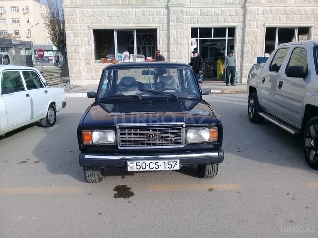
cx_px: 159
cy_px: 119
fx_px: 285
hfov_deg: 58.4
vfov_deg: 45.4
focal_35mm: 31
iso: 50
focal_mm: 3.3
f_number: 2.2
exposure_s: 1/1048
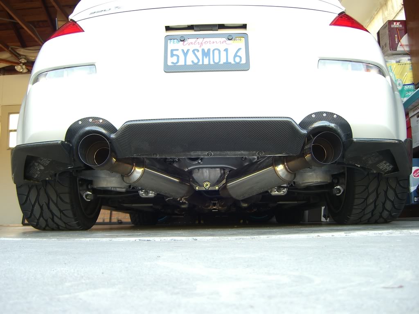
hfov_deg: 49.0
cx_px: 210
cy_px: 157
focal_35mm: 38
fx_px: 460
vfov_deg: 37.7
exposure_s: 1/30
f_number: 2.8
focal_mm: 7.9
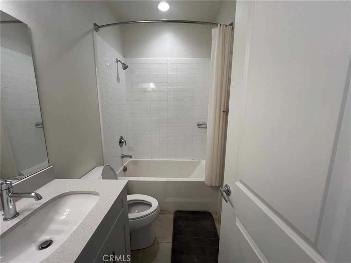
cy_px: 132
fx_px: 132
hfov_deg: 106.2
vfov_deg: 89.9
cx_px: 176
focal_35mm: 13
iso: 64
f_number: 1.8
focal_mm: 1.57
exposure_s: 1/120
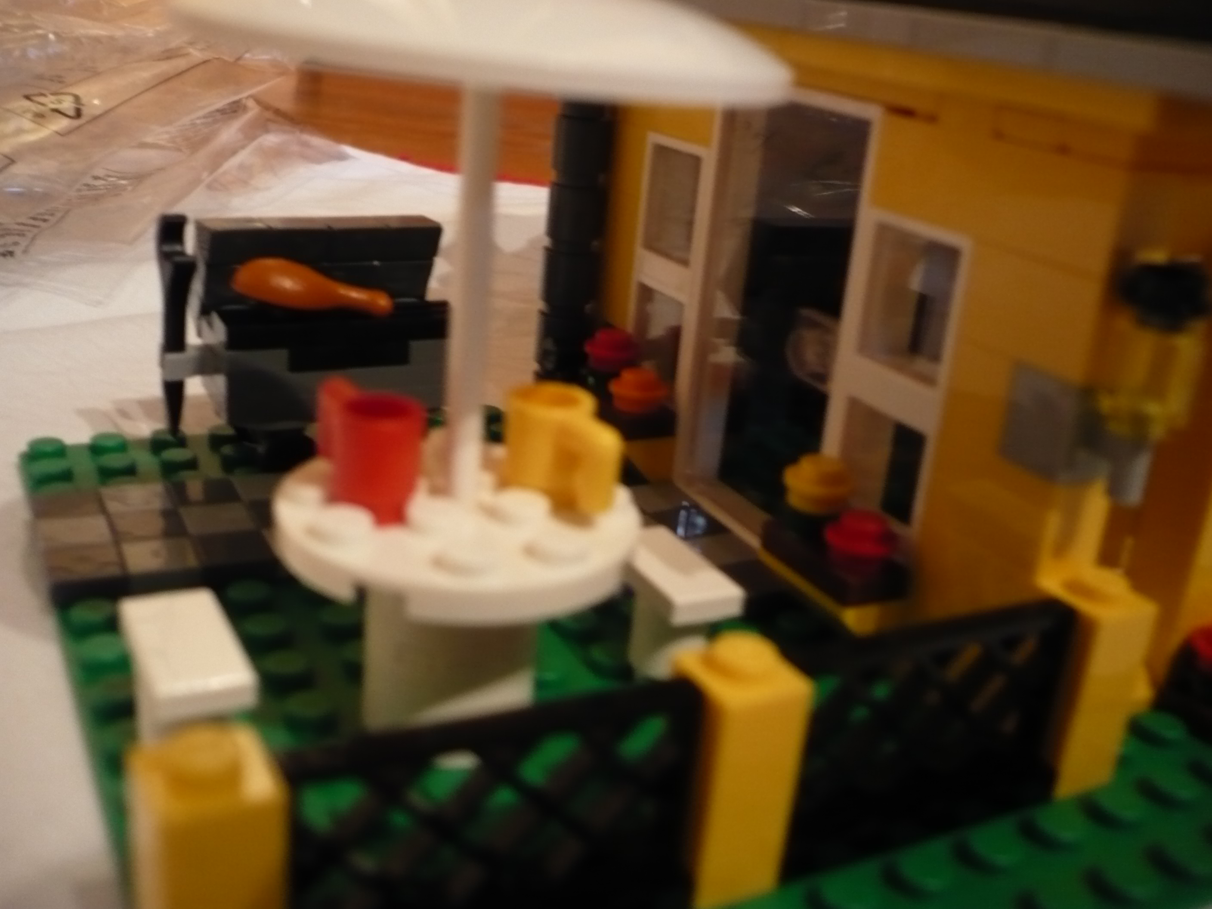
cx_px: 606
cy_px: 454
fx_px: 1225
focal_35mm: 35
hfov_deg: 52.6
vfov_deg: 40.7
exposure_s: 1/8
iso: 250
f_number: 2.8
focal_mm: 5.8
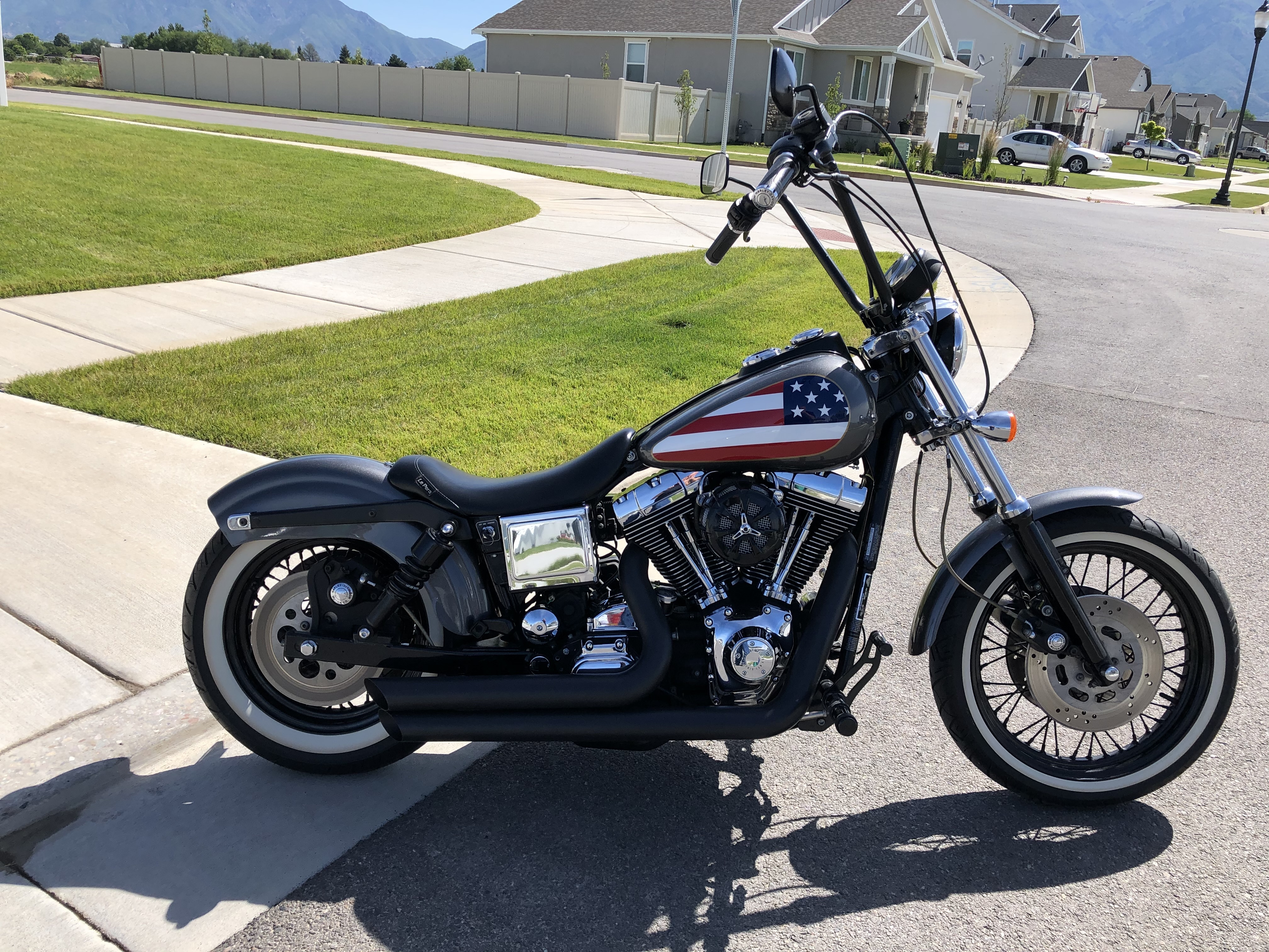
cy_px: 476
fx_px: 1026
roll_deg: -4.0
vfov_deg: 49.7
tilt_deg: -17.3
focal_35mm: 28
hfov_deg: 63.4
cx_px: 634
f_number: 1.8
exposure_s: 1/1548
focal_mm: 4
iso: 20
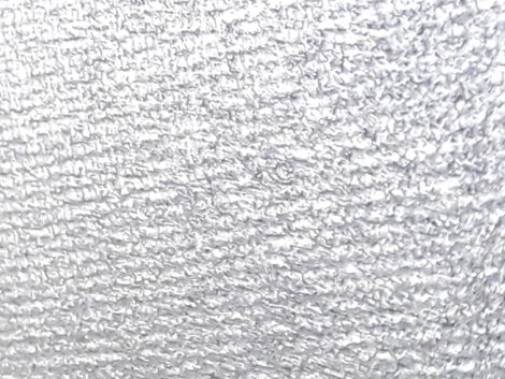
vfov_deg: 9.4
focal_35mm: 147
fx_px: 2146
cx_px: 1307
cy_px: 795
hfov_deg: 10.9
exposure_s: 1/25
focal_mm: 3.6
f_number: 1.9
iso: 200
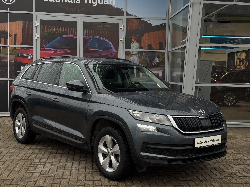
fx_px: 347
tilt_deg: -3.0
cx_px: 125
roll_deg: -0.7
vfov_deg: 30.3
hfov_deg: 39.7
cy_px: 94
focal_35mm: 48
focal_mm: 6.76
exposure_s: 1/253
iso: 64
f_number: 1.78
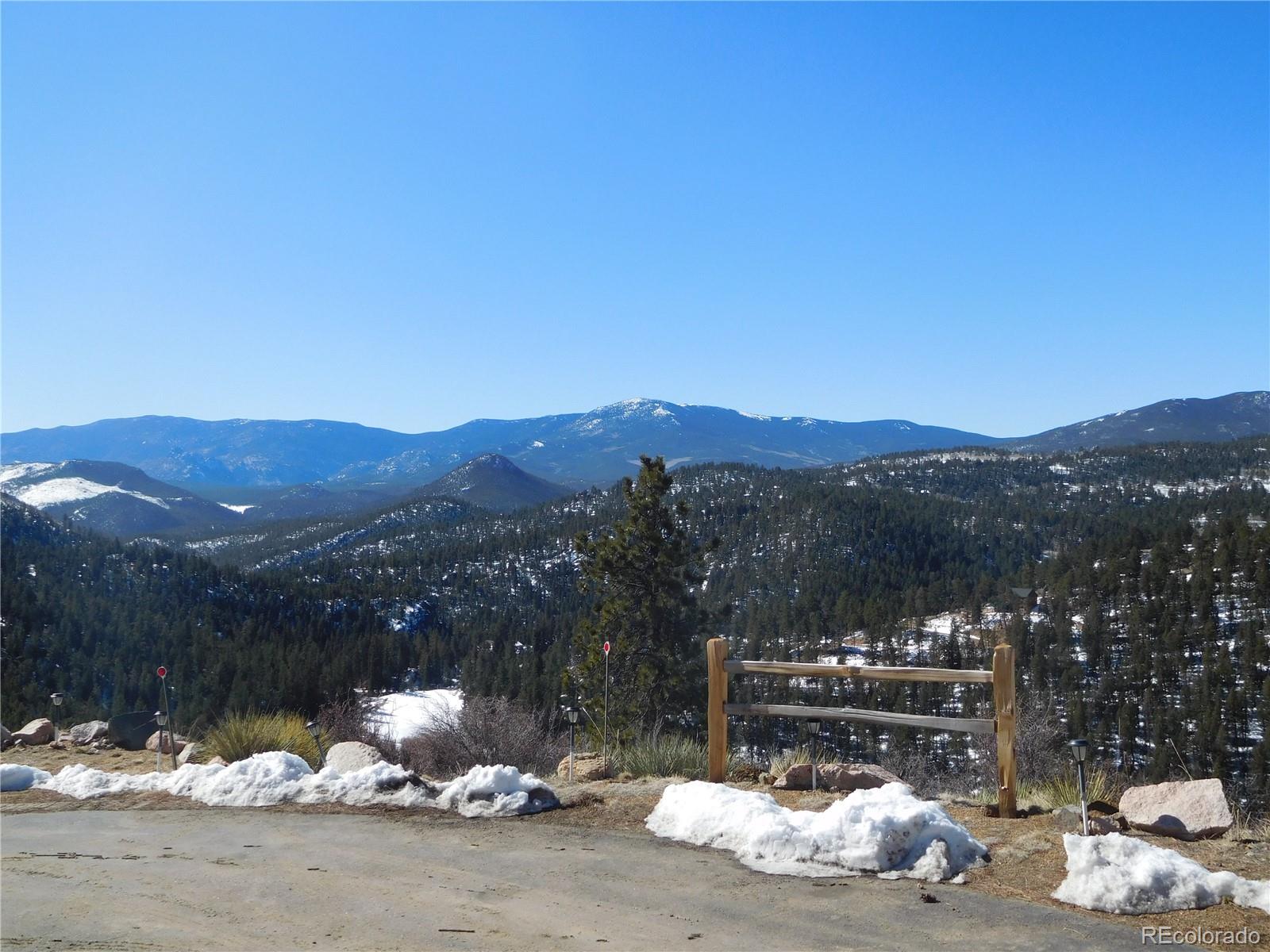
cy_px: 476
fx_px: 1174
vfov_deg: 44.2
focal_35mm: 32
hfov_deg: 56.8
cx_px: 635
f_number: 7.2
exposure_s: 1/400
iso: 125
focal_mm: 5.7
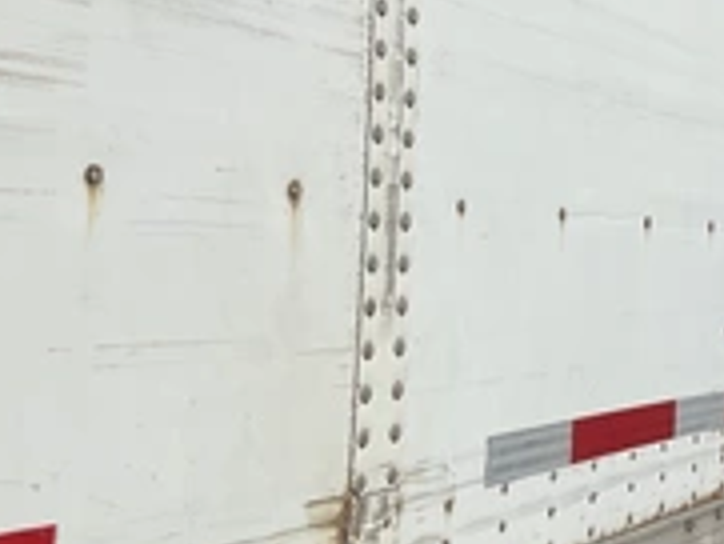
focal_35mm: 64
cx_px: 584
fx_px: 1339
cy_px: 180
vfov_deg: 22.9
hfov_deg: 29.5
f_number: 1.8
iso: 25
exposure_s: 1/2667
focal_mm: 3
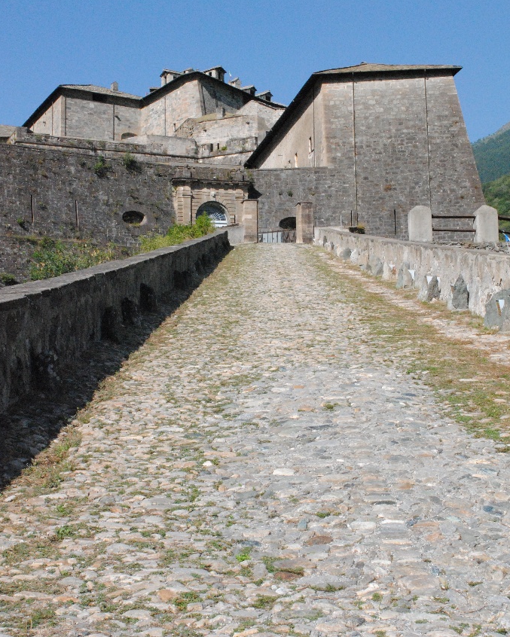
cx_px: 270
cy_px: 320
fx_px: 1207
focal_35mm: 64
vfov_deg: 29.6
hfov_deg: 23.8
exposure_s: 1/1000
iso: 1600
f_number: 16
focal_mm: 30
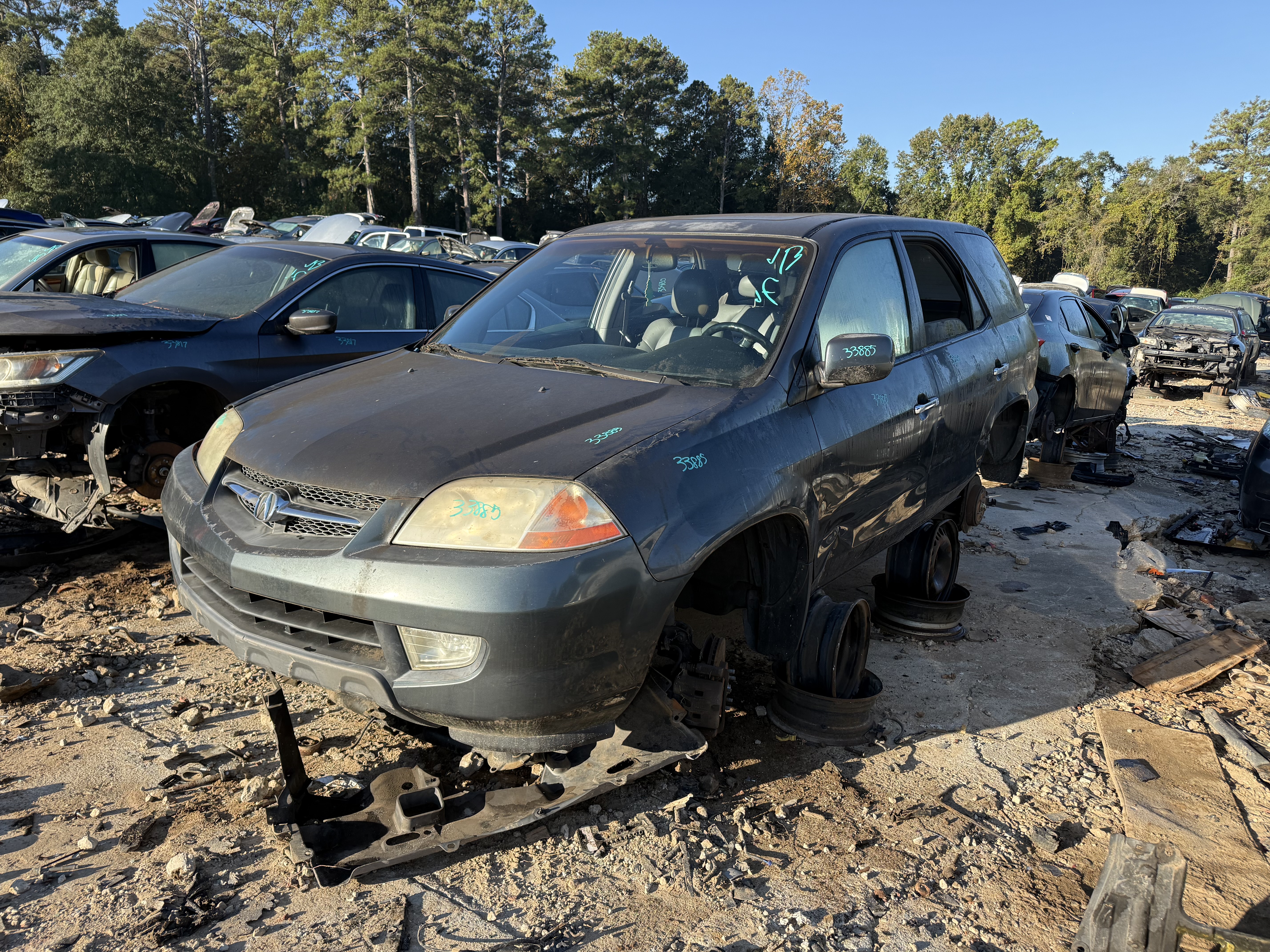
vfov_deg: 56.8
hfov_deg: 71.6
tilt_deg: -9.7
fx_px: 881
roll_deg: +1.4
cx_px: 635
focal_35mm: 24
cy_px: 476
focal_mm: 6.76
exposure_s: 1/1812
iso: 100
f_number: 1.78
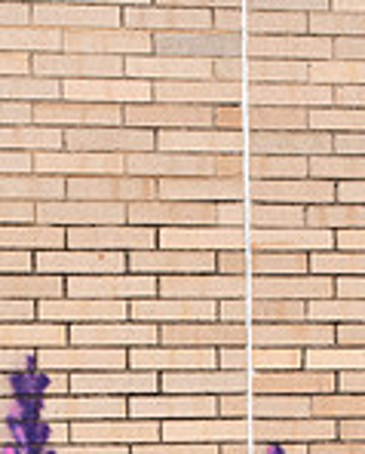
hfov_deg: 10.8
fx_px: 1925
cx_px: 150
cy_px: 535
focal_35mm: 143
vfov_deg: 13.1
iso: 100
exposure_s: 1/250
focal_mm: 26
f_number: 8
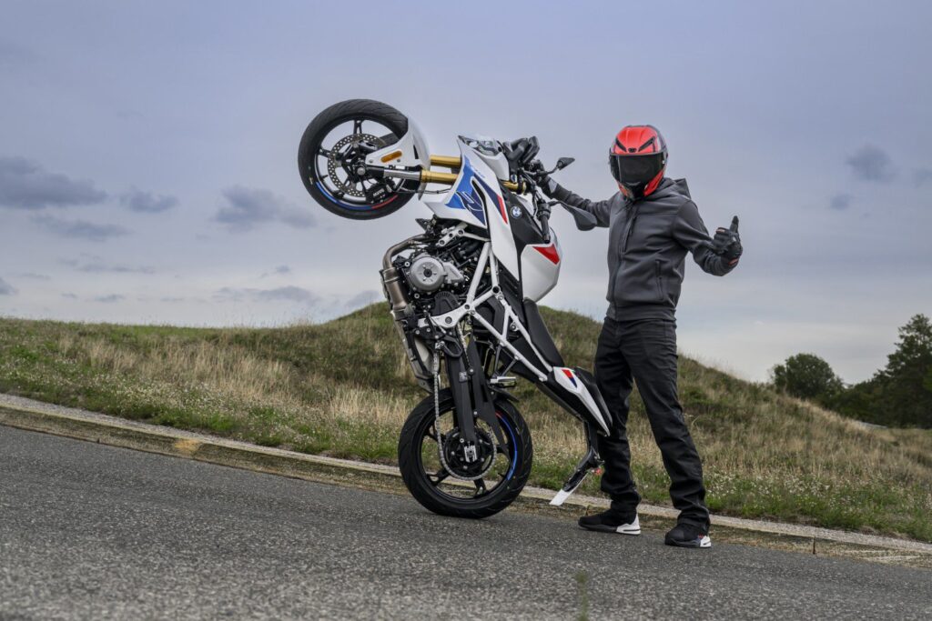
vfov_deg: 28.1
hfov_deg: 41.1
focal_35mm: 48
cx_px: 466
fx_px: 1243
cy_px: 310
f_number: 6.3
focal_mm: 48
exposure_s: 1/200
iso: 320
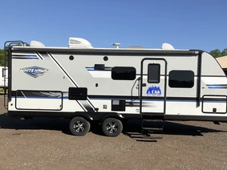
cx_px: 137
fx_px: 269
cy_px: 98
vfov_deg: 35.0
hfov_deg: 45.5
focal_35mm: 41
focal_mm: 3
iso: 25
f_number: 1.8
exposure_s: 1/2667
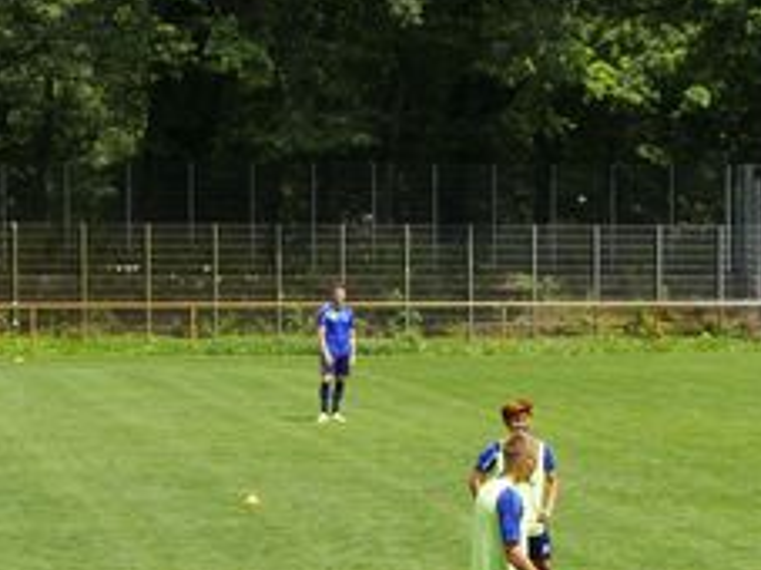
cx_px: 748
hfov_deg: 10.6
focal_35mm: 186
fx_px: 4087
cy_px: 568
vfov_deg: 7.9
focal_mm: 33
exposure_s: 1/320
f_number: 9
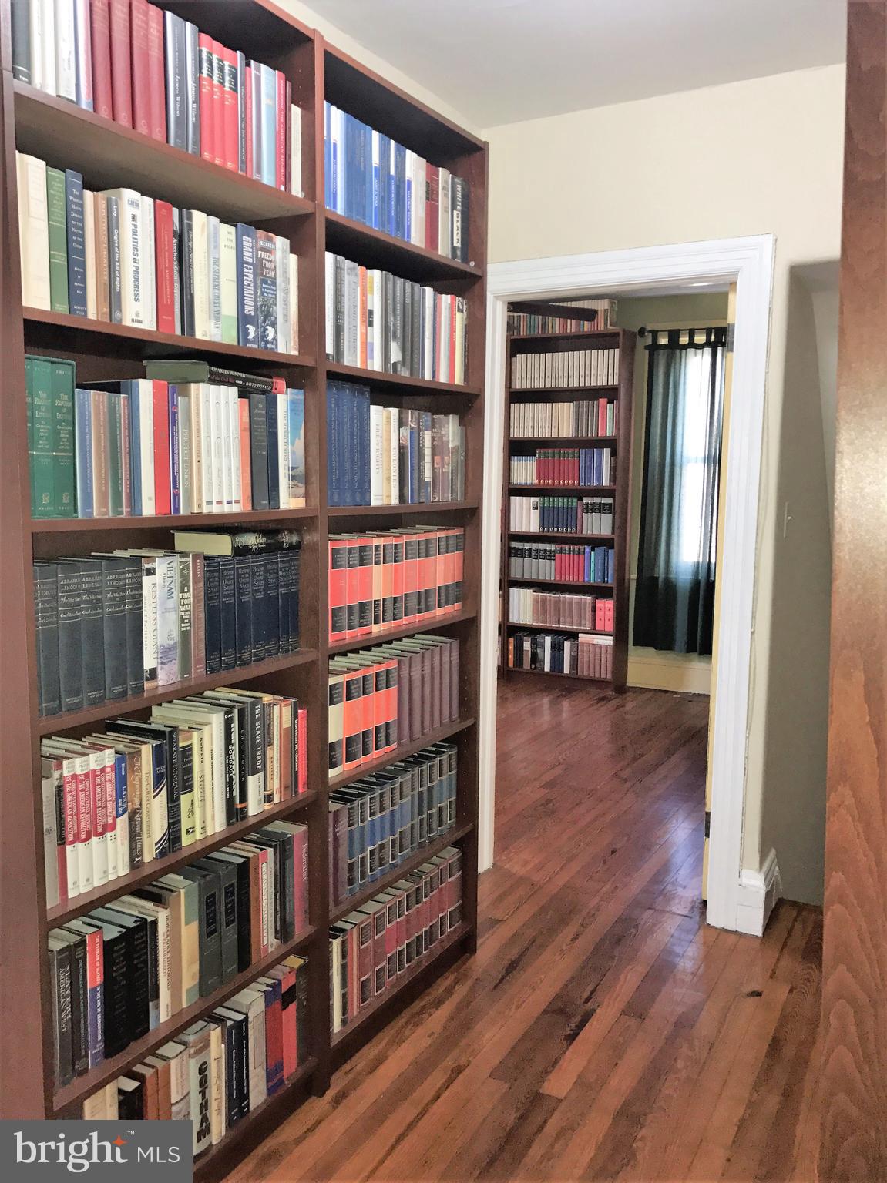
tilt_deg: -4.1
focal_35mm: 28
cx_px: 444
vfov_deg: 63.5
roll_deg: -2.9
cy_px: 592
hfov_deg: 49.7
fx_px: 957
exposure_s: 1/30
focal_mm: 3.99
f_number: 1.8
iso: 64
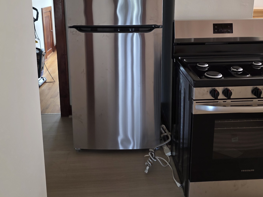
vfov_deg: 38.8
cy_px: 54
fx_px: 273
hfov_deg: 51.3
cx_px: 137
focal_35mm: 36
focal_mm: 6.3
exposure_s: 1/66
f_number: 1.7
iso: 250
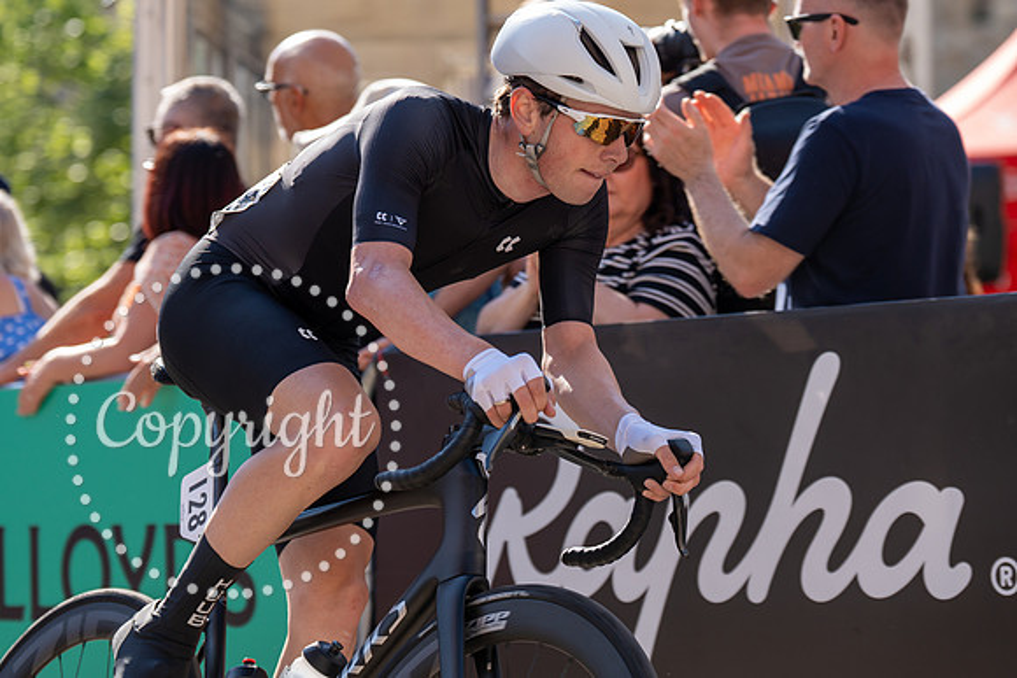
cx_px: 607
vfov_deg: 10.0
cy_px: 274
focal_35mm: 137
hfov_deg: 14.9
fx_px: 3876
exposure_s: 1/1000
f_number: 3.5
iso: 250
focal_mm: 115
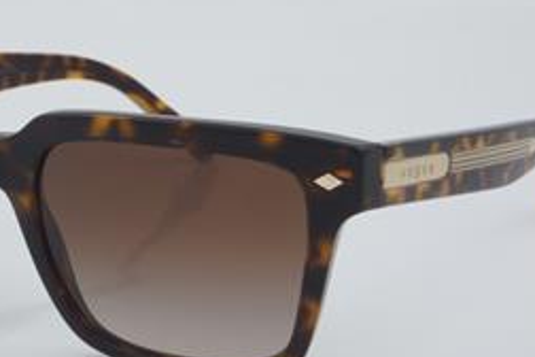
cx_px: 168
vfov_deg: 11.5
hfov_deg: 17.2
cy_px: 221
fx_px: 1768
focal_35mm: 119
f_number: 32
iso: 100
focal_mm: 50
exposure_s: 1/3
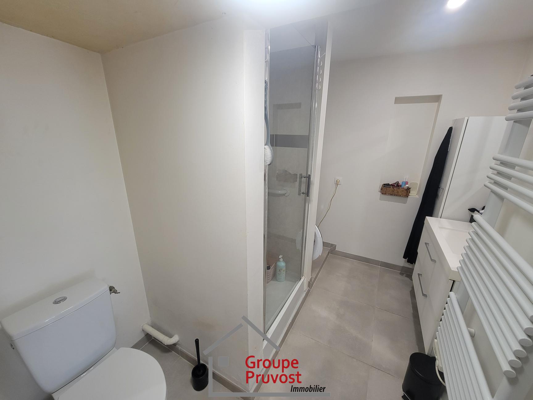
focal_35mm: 13
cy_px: 200
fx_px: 200
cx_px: 266
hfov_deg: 106.2
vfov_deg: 89.9
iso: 160
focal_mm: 2.2
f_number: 2.2
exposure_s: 1/50
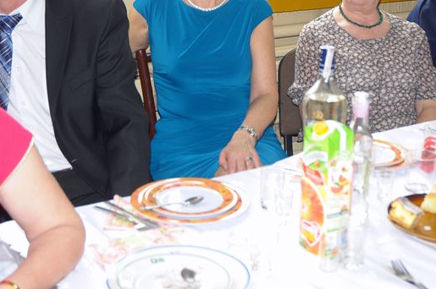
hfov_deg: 28.0
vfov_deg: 18.7
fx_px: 869
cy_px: 52
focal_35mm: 72
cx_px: 284
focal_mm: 29
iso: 500
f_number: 3.8
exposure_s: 1/100
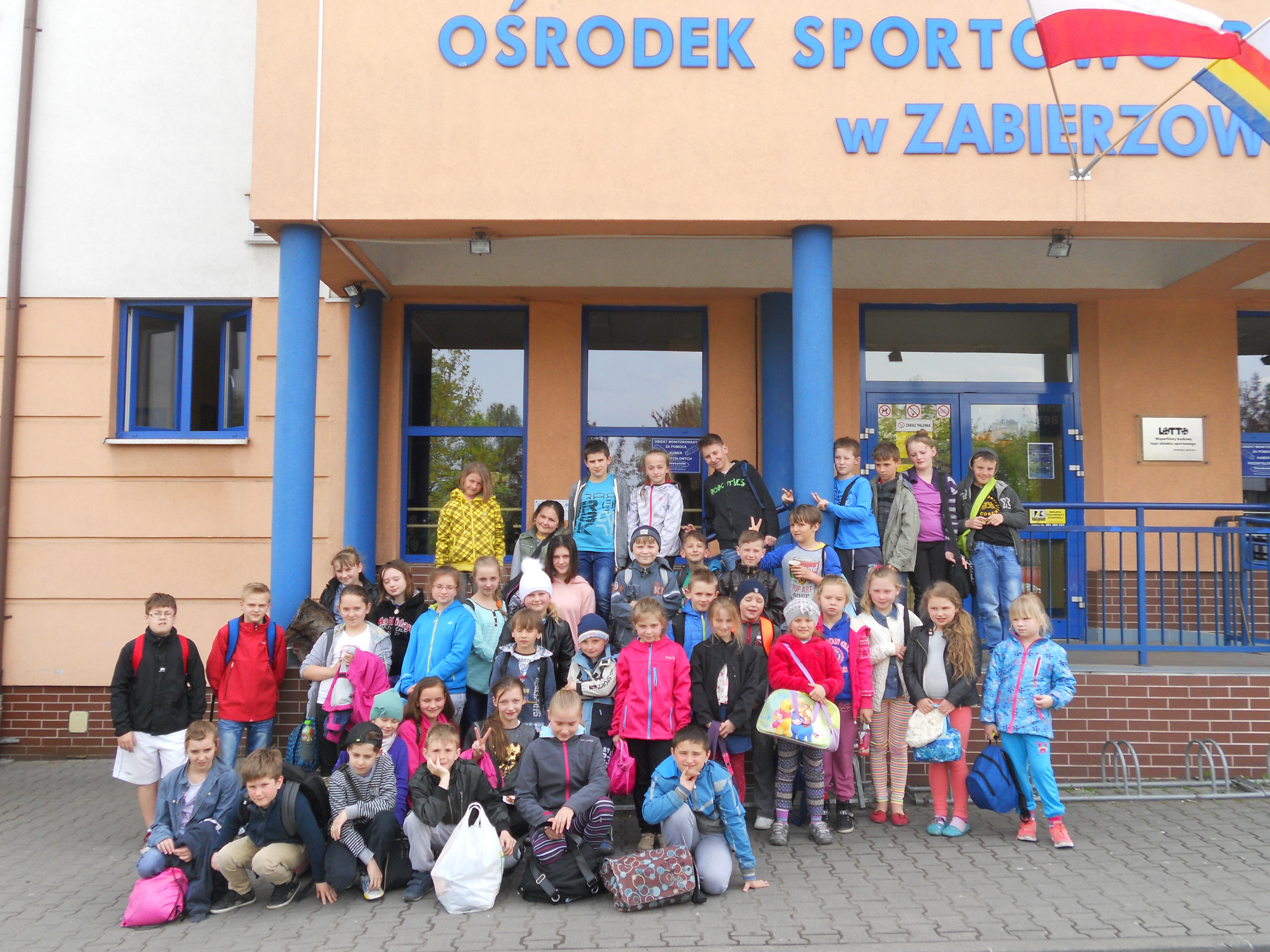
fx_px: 1174
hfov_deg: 56.8
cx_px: 635
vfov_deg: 44.2
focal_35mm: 32
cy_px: 476
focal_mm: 5.8
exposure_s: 1/160
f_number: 3.5
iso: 80
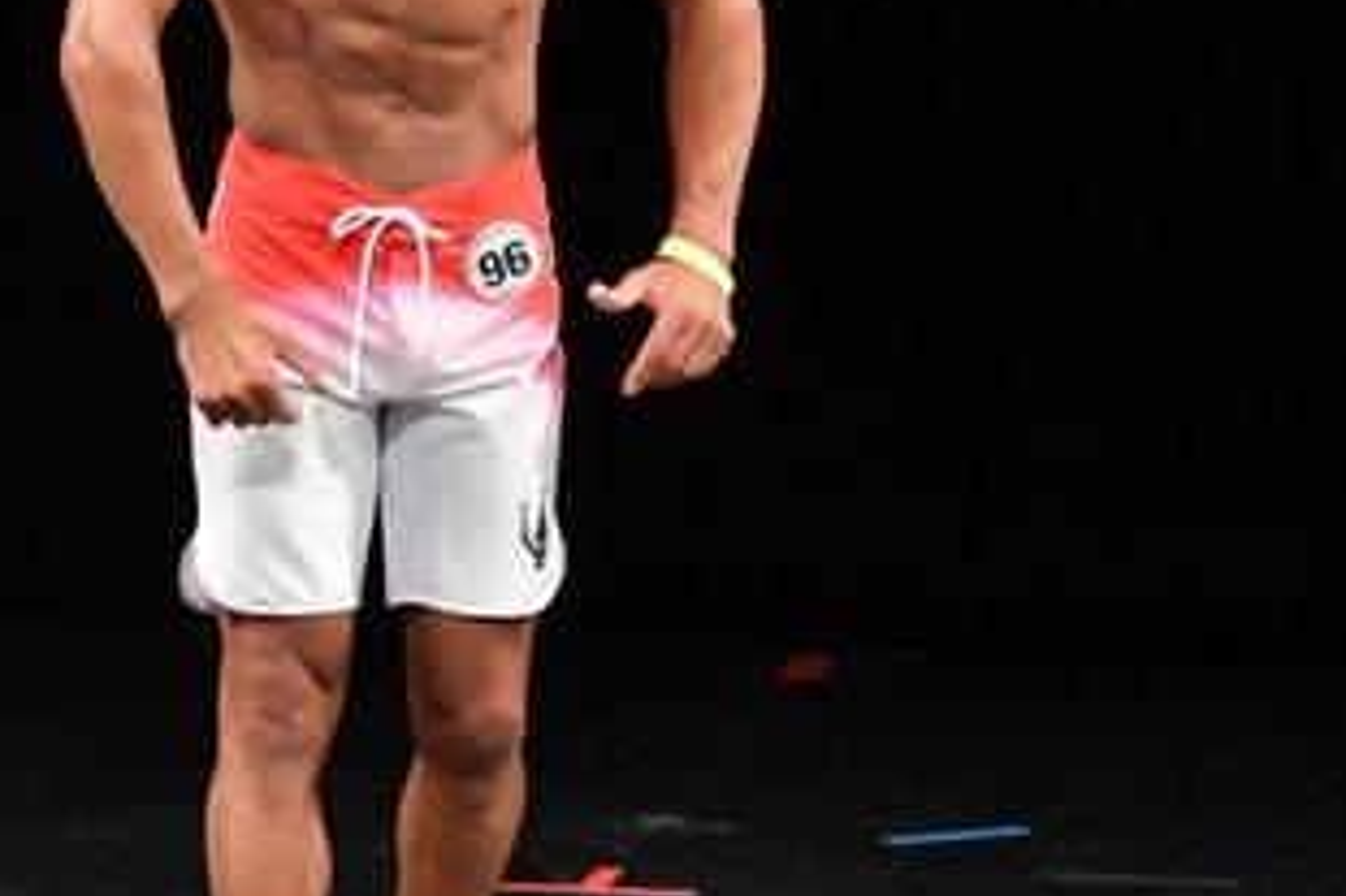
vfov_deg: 2.0
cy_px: 329
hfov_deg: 3.1
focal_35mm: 672
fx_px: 25111
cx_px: 457
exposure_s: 1/400
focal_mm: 180
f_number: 5.6
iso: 3200
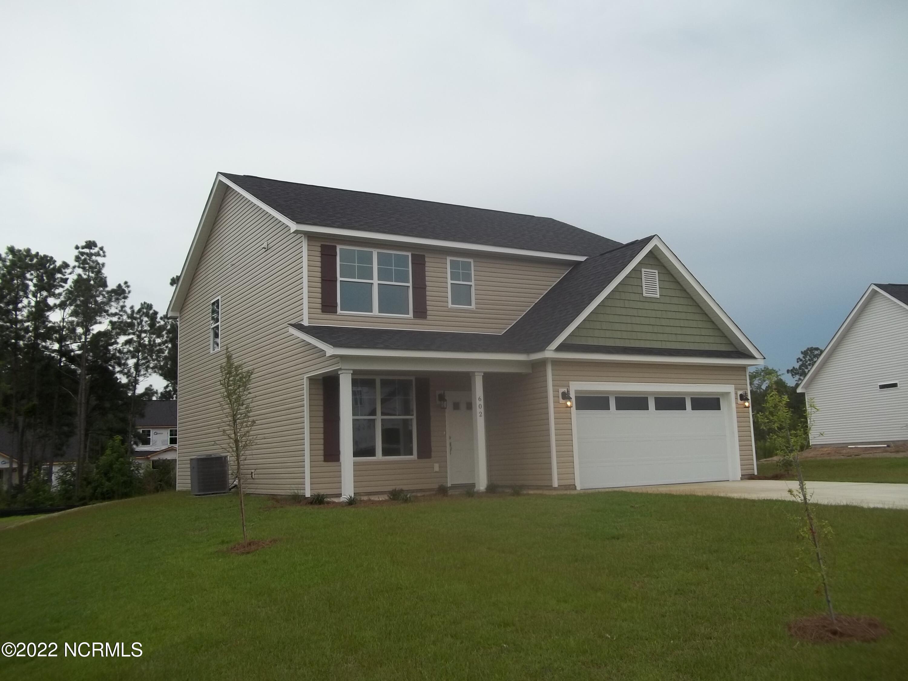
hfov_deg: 56.8
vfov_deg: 44.2
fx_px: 839
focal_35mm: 32
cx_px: 454
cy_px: 340
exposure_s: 1/500
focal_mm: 5.7
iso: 64
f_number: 2.9
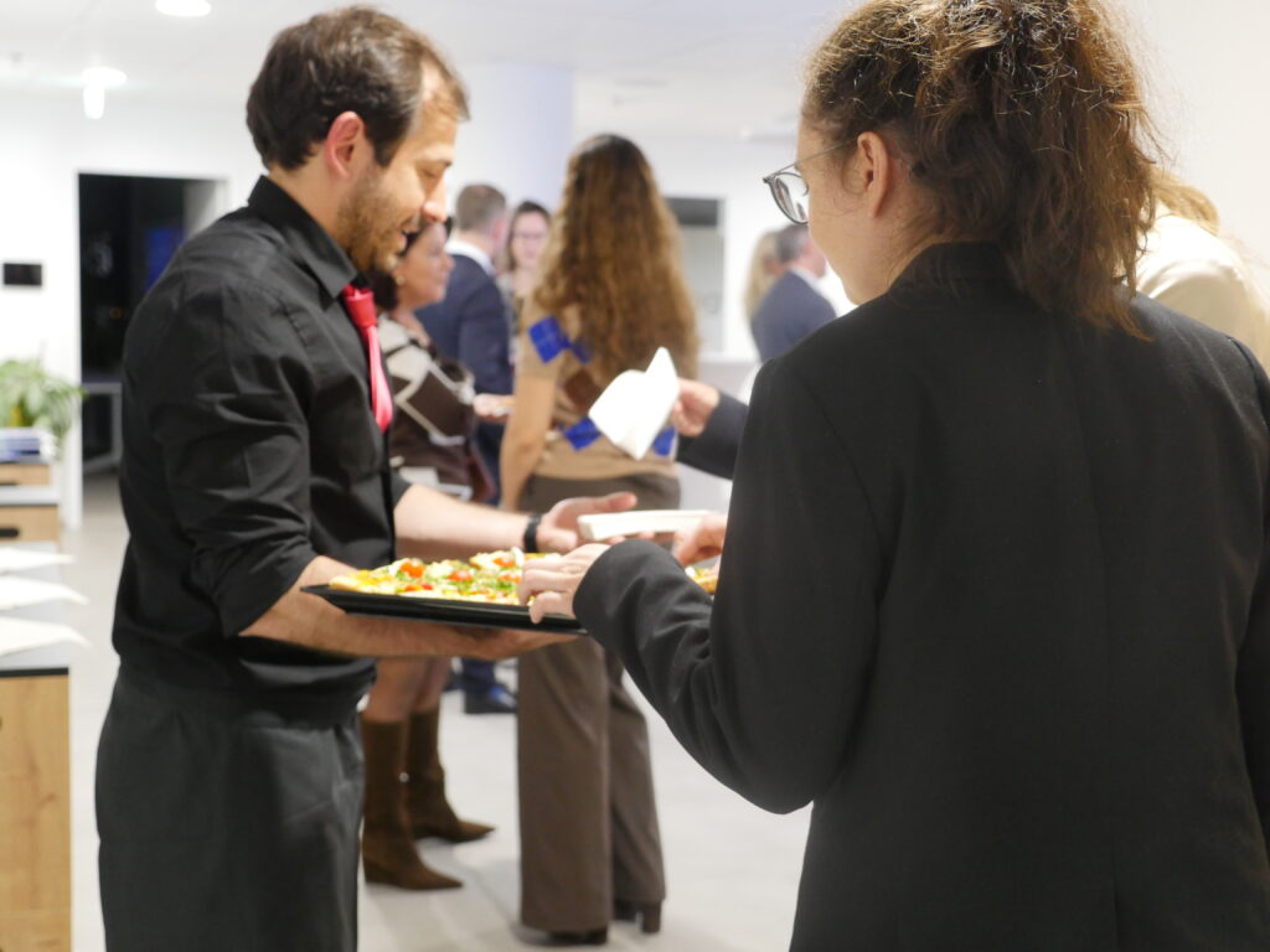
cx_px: 635
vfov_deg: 31.5
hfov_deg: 41.2
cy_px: 476
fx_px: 1688
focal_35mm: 46
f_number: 2.8
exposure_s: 1/60
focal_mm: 23
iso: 1600
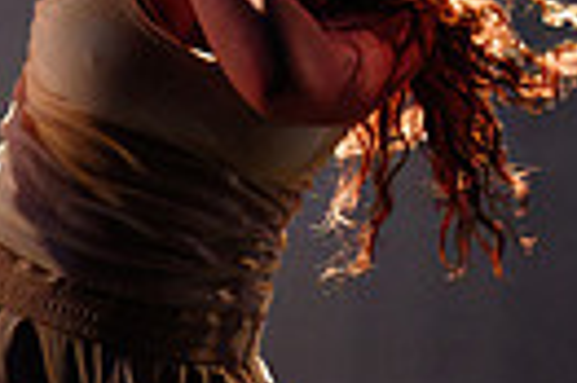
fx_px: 4386
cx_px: -471
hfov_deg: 7.3
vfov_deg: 5.0
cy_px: 451
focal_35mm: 274
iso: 640
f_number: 2.8
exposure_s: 1/300
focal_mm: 49
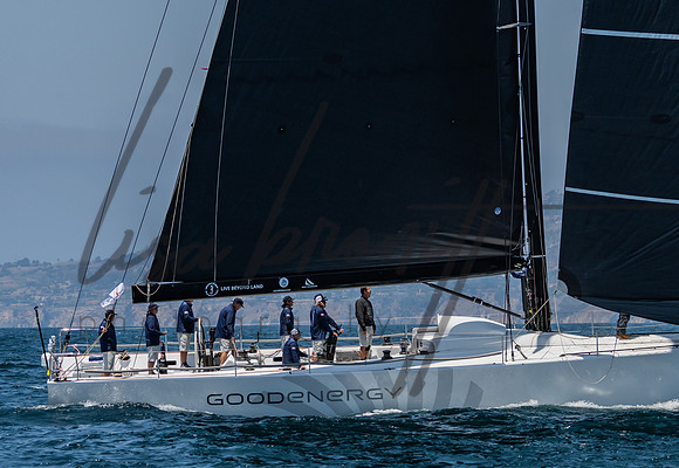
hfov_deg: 5.9
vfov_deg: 4.1
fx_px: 6547
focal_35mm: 343
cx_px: 633
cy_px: 224
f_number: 5.6
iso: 320
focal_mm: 155
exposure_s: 1/1600
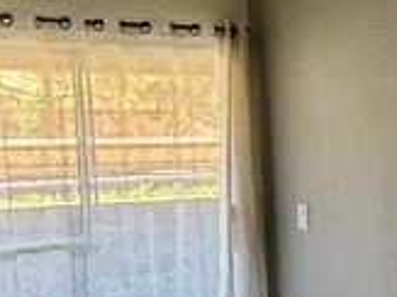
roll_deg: +3.0
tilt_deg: -6.4
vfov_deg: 16.4
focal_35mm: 88
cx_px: 309
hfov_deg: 22.0
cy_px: 292
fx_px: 1009
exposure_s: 1/120
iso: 160
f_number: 2.2
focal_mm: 2.22
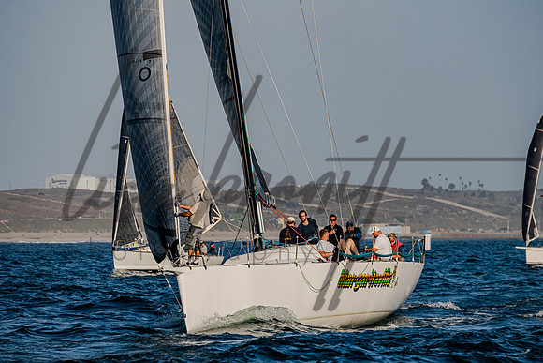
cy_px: 180
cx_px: 288
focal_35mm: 272
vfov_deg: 5.1
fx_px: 4108
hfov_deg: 7.6
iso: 400
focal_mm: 200
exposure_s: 1/2000
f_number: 6.3
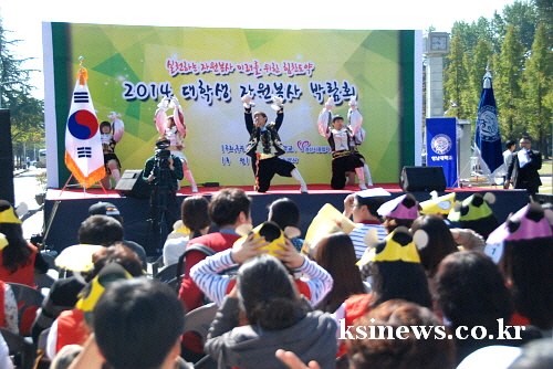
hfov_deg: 33.4
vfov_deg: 22.7
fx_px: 922
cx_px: 276
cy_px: 184
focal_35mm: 60
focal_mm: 40
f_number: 4.5
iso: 800
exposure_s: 1/2500
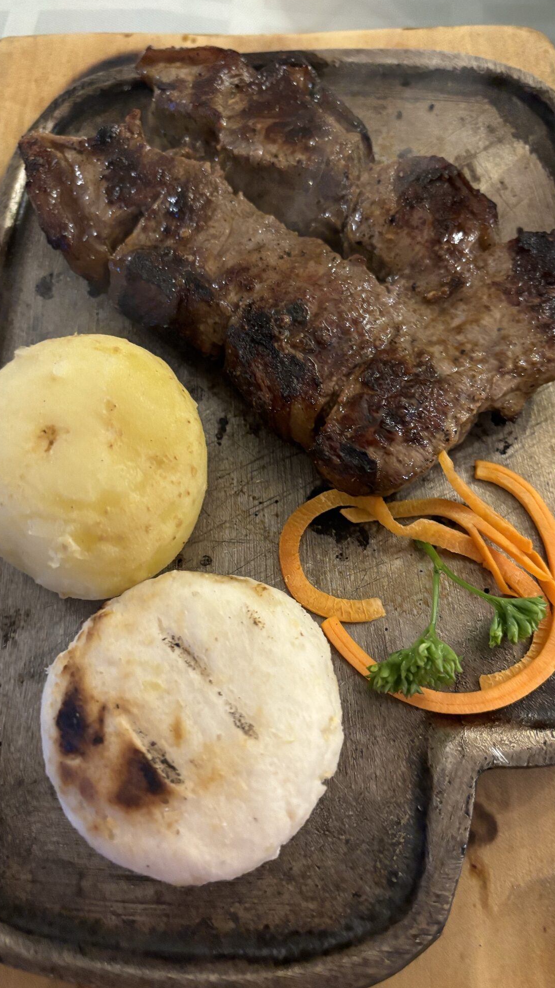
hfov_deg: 40.2
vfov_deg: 66.1
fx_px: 759
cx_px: 268
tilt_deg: -70.6
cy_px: 490
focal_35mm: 29
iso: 500
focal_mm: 5.96
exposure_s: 1/30
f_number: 1.6
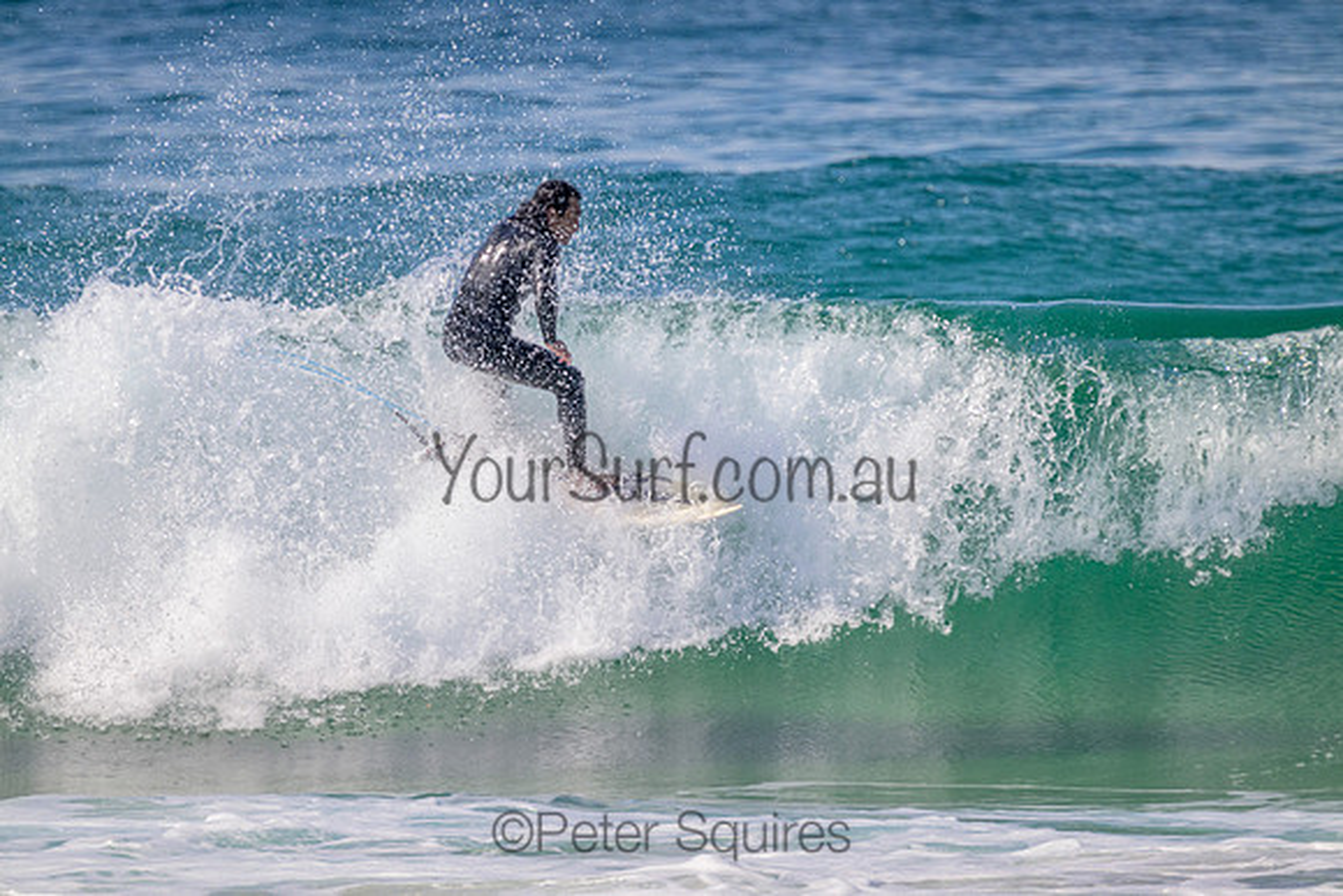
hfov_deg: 2.6
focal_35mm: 800
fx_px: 29850
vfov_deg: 1.7
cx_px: 672
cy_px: 448
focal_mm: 800
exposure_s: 1/2000
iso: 1250
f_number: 11
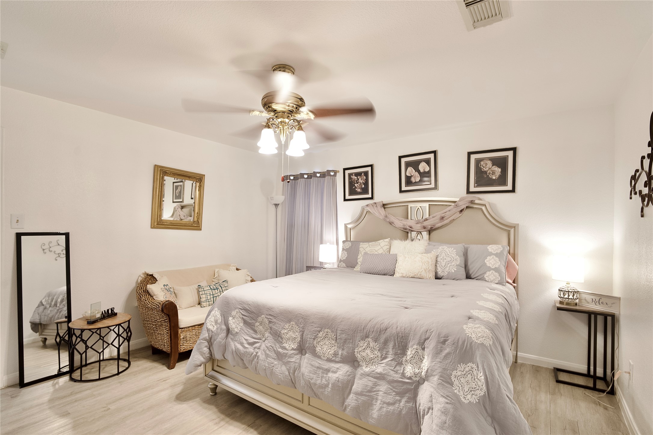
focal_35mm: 16
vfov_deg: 73.7
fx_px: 290
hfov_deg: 96.7
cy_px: 218
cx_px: 326
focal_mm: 16
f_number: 5
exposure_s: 1/13
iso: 400
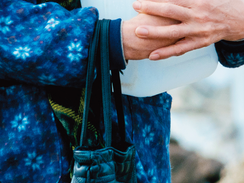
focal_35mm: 1049
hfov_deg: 1.9
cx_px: 142
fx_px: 7395
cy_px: -158
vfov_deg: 1.4
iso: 1000
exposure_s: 1/1250
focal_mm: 240
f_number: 6.3
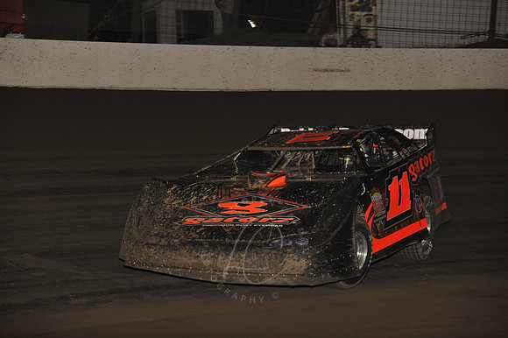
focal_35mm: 145
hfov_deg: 14.2
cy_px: 169
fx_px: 2045
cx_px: 254
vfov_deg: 9.5
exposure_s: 1/320
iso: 1000
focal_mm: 145
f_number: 6.3
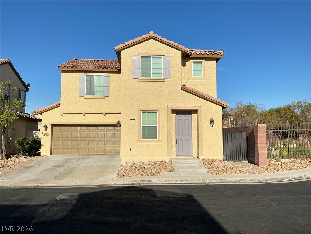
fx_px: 261
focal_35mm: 29
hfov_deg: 61.7
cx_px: 156
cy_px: 117
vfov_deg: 48.2
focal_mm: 3
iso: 25
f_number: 1.8
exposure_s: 1/2141
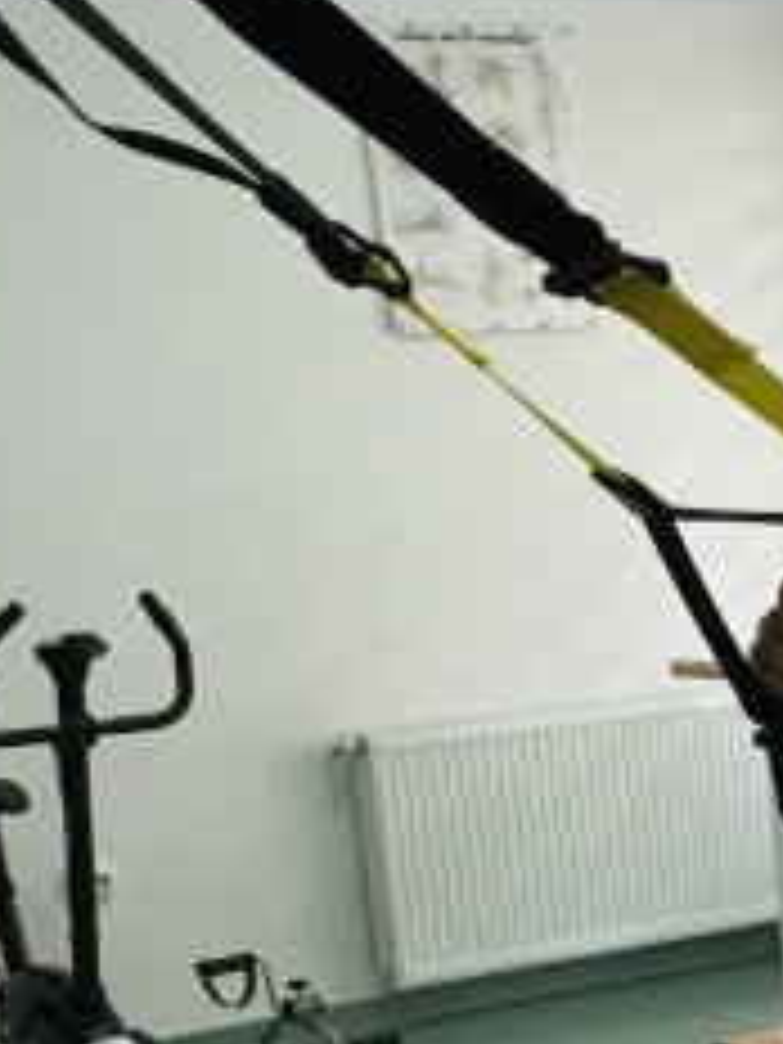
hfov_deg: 13.9
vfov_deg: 18.8
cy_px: 1192
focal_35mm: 100
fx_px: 3016
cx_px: 1143
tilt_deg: -15.2
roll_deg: +3.6
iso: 100
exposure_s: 1/30
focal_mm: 4.15
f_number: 2.2
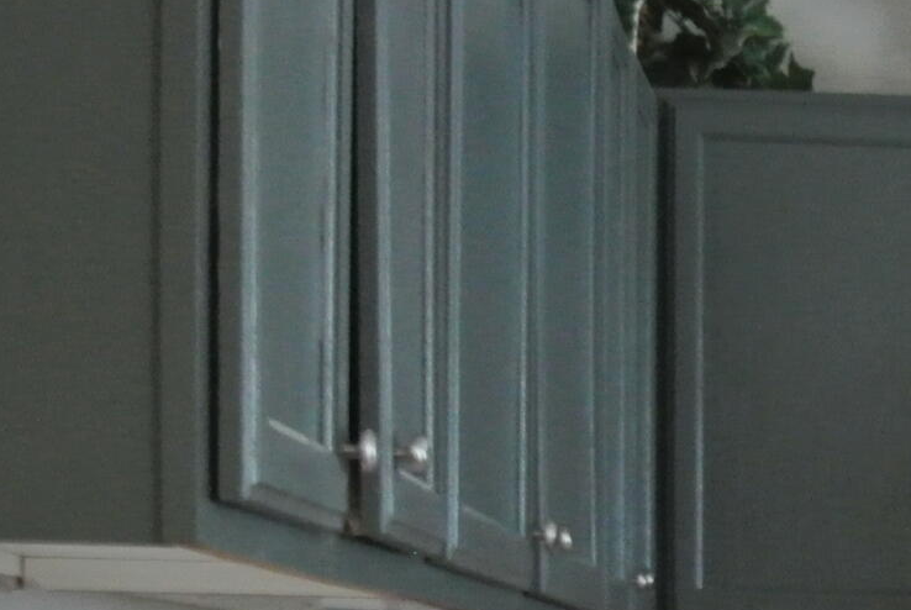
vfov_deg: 10.3
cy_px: 1108
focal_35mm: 126
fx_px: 3192
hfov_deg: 14.8
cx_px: 1449
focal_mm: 11.8
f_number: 3.8
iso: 800
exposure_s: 1/15
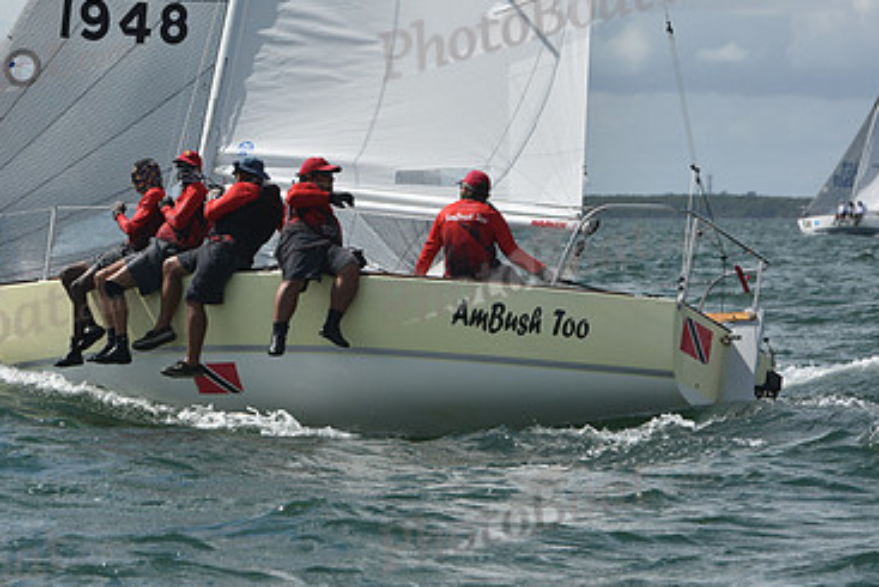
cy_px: 176
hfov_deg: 8.4
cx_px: 256
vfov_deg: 5.6
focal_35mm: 245
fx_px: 5984
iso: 250
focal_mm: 155
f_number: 9
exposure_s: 1/1600
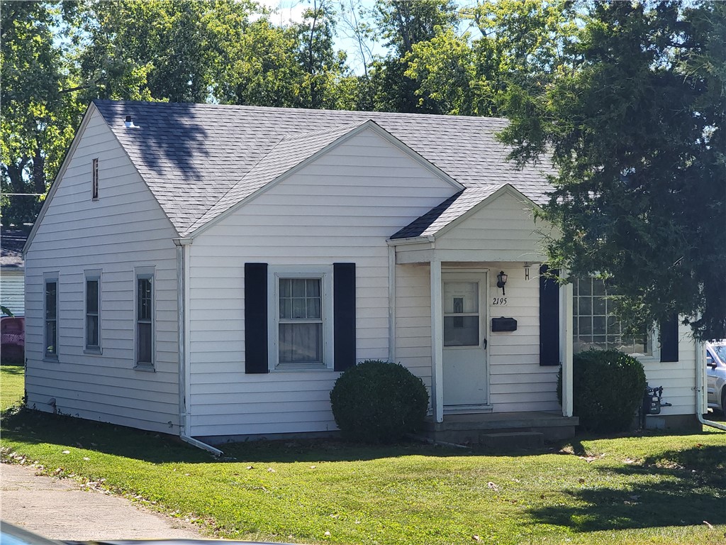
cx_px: 363
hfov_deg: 27.0
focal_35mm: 72
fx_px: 1510
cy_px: 272
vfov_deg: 20.4
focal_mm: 9
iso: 50
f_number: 2.4
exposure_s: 1/805
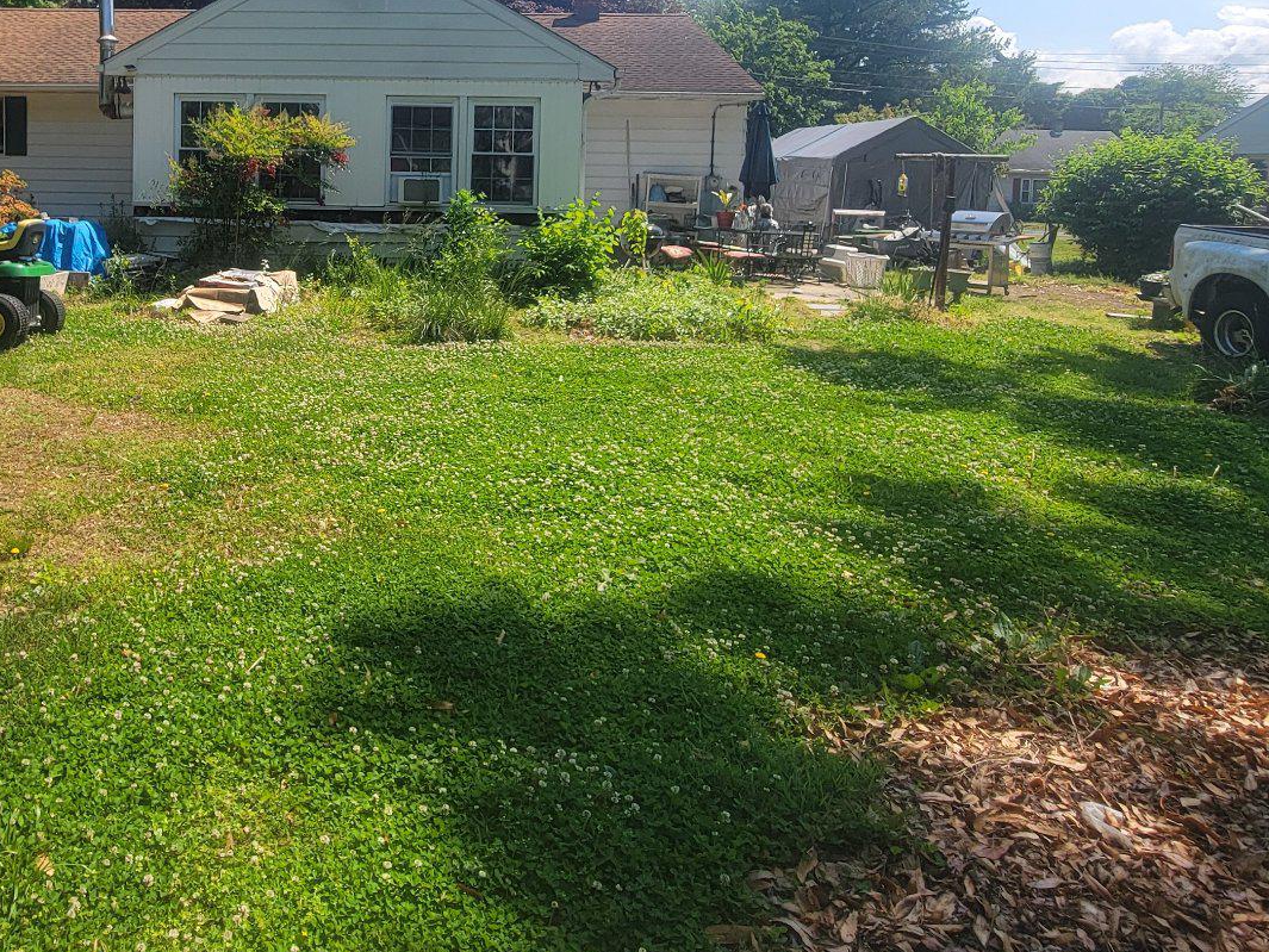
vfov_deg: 52.2
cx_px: 374
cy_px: 226
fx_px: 917
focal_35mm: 25
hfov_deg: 66.5
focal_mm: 2.2
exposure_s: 1/1461
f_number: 2.2
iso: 50
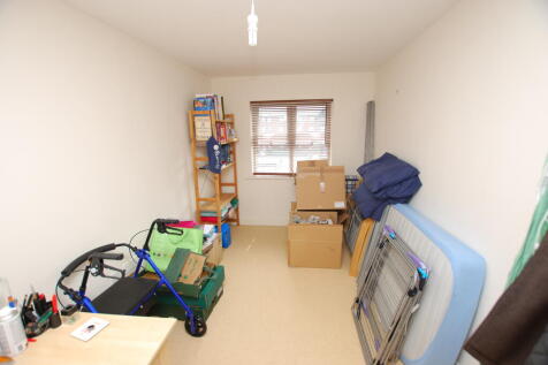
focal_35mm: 15
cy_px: 182
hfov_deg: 100.4
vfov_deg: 77.3
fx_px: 228
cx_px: 274
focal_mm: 10
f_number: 4
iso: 100
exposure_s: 1/60
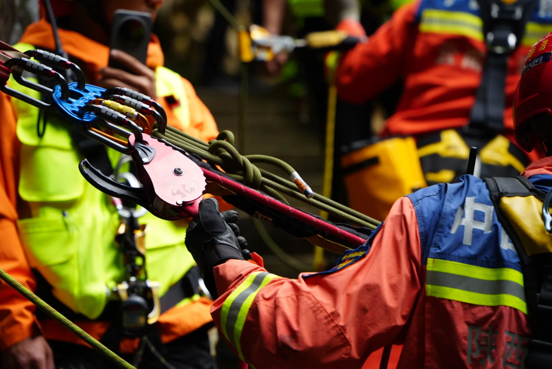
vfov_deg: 7.7
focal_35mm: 178
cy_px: 184
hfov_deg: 11.5
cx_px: 276
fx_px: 2731
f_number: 5.6
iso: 1000
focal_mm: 178
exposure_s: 1/400
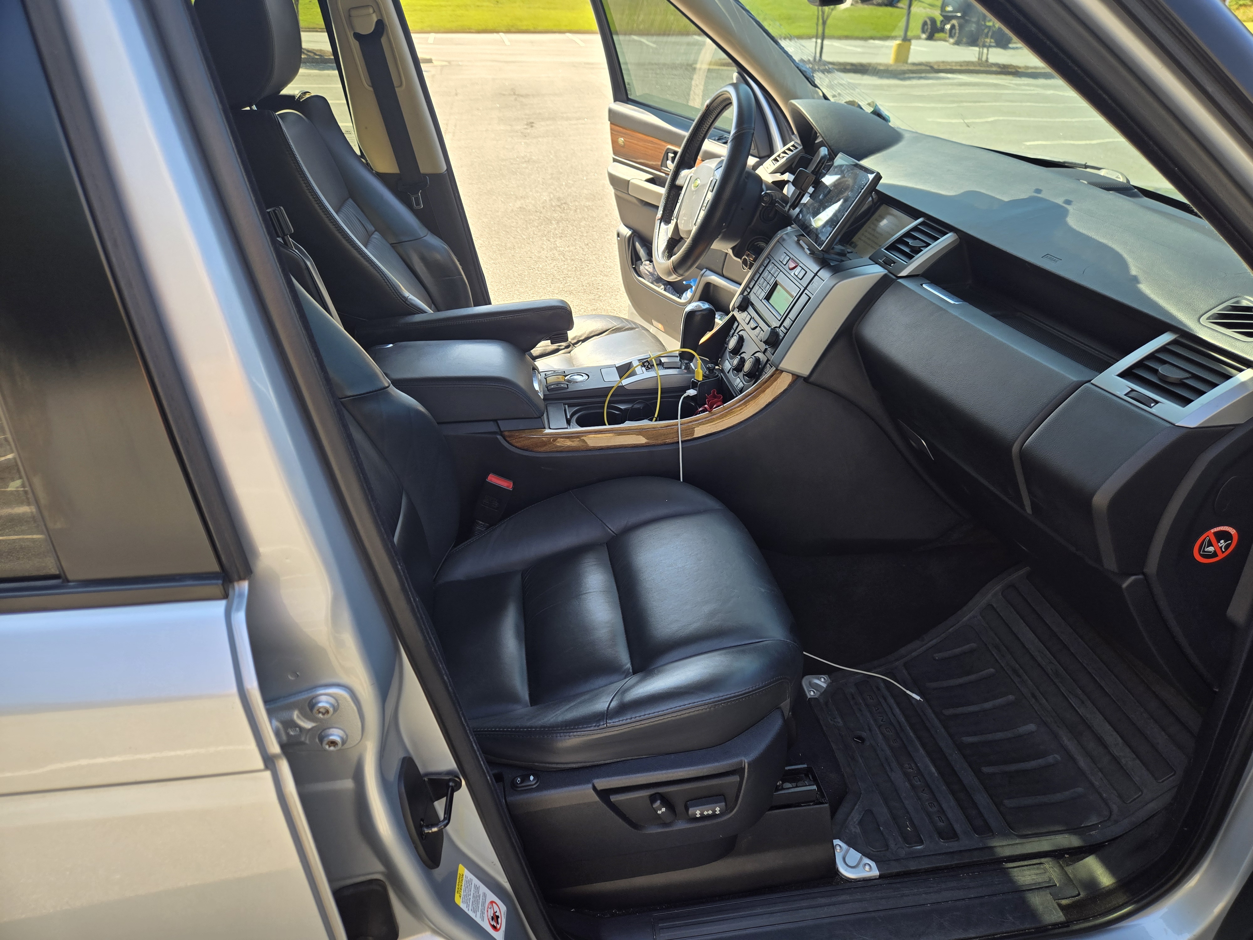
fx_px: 833
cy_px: 470
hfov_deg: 73.9
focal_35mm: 23
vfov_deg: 58.9
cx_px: 626
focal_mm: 5.4
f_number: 1.8
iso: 25
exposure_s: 1/319
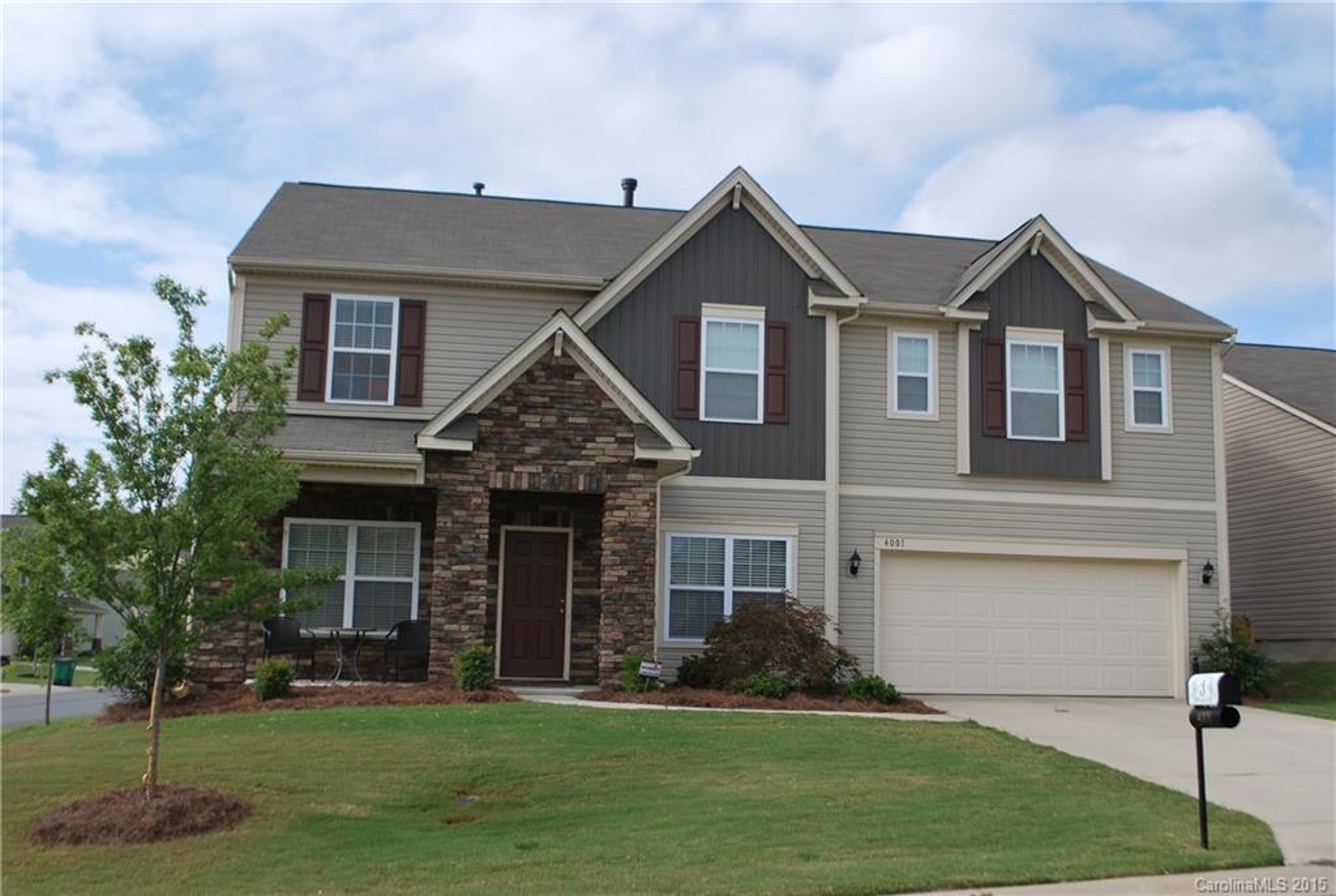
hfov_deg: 49.5
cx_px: 668
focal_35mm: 39
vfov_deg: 34.3
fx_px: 1450
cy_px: 448
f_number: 7.1
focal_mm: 26
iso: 100
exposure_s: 1/200
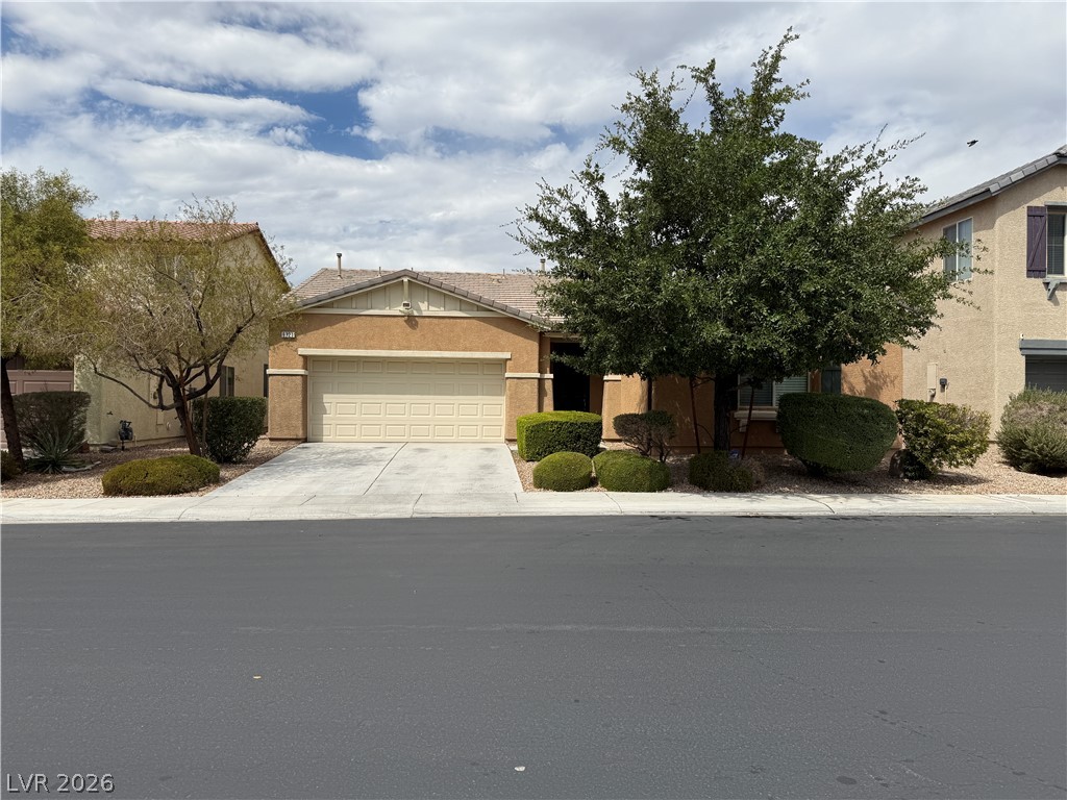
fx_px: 740
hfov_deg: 71.6
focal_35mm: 24
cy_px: 400
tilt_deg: -0.1
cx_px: 534
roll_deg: -0.5
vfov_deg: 56.8
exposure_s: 1/7353
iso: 80
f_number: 1.78
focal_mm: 6.76
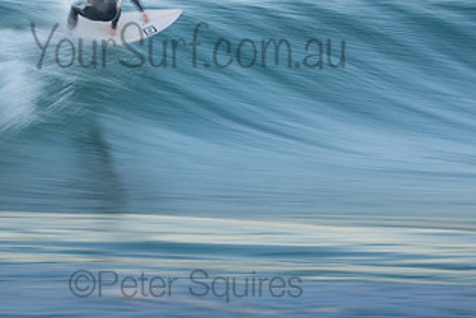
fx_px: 18232
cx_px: 186
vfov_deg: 1.0
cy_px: 33
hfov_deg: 1.5
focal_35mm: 1379
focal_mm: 500
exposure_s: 1/20
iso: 100
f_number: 16
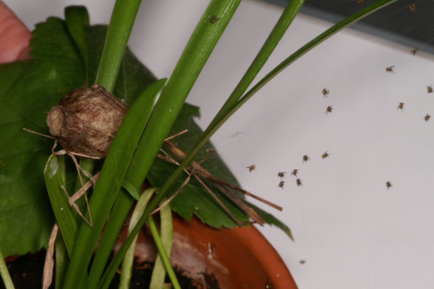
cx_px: 217
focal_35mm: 150
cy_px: 144
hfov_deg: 13.7
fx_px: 1807
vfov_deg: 9.1
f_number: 22
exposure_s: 1/60
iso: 200
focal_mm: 100
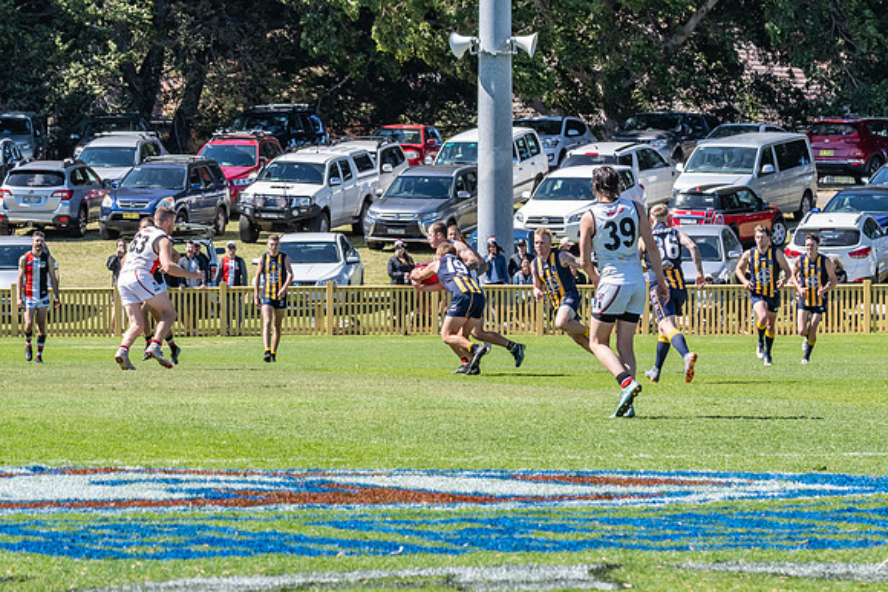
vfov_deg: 4.6
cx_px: 465
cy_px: 310
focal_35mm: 298
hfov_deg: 6.9
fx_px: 7364
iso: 800
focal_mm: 190
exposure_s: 1/1000
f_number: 13
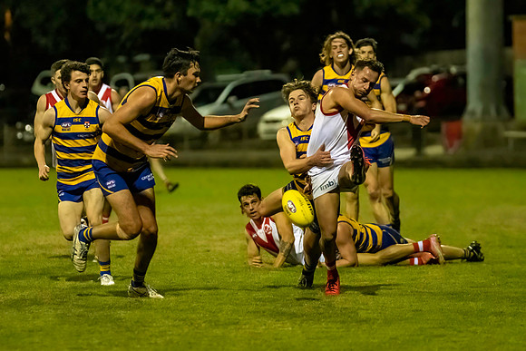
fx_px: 4428
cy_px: 163
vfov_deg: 4.5
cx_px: 306
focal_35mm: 303
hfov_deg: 6.8
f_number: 2.8
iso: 10000
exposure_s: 1/1250
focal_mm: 180
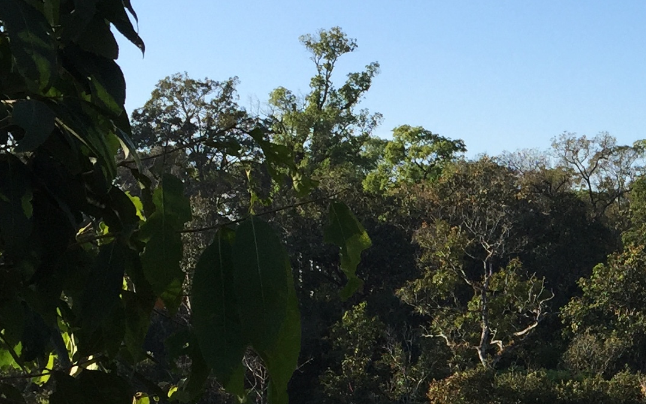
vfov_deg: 13.9
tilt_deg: -2.7
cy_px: 391
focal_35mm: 93
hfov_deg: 21.0
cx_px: 753
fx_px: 1637
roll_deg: -0.6
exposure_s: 1/1276
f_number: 2.2
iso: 32
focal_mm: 4.15
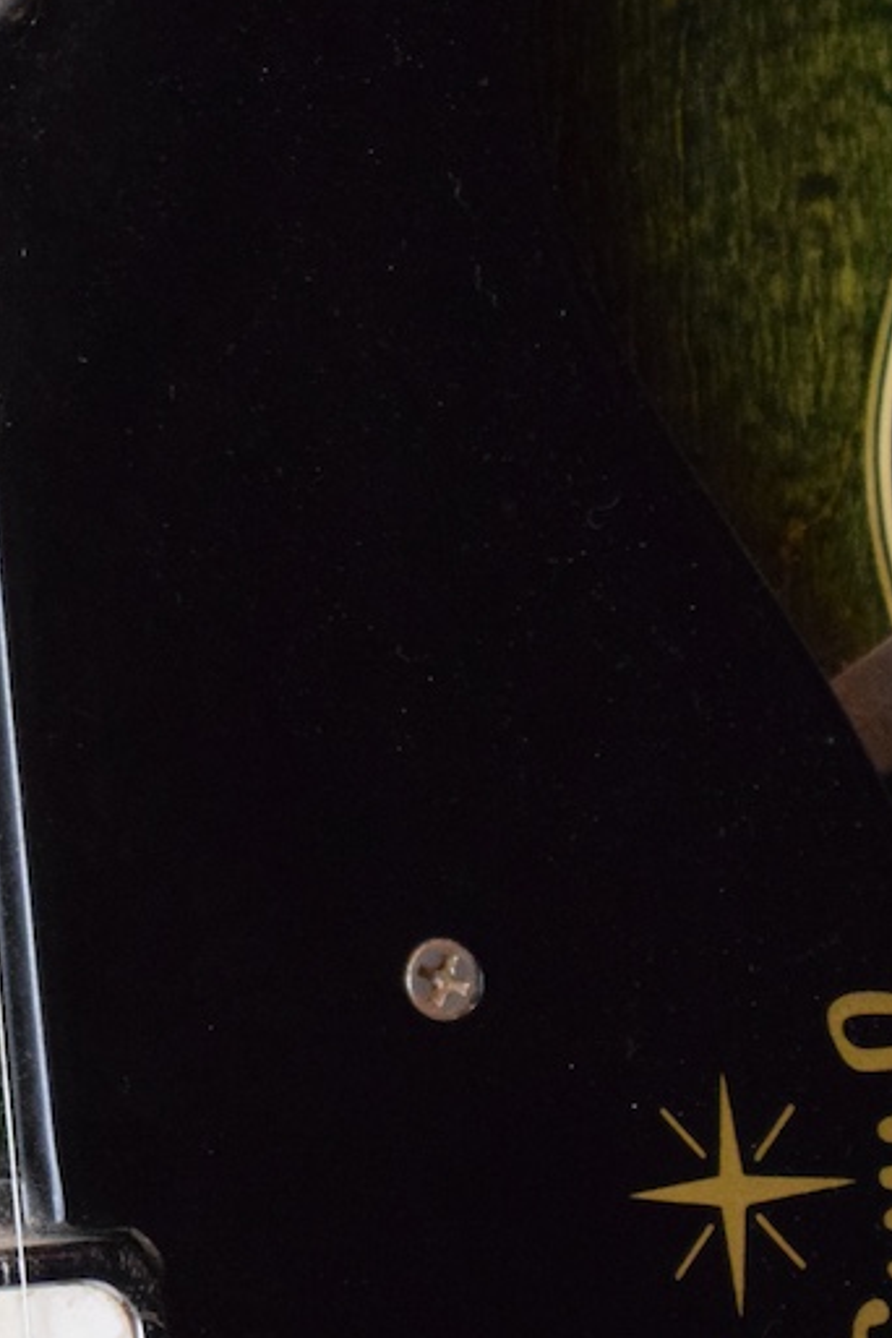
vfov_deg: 8.5
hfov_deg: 5.7
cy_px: 629
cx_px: -83
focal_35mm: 241
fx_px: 8974
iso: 4000
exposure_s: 1/60
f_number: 5.6
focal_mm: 55
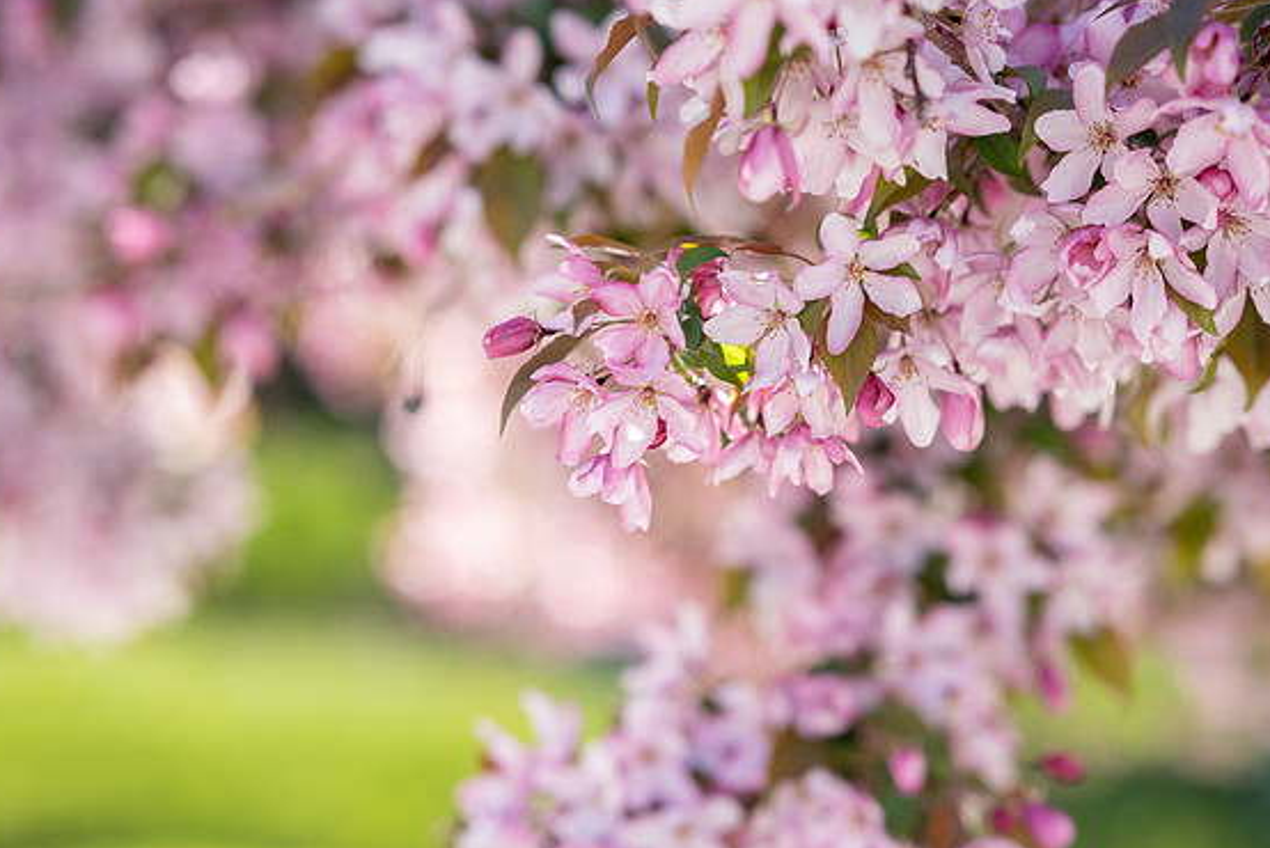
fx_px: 3141
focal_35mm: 89
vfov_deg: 15.4
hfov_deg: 22.9
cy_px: 434
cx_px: 633
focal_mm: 85
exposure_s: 1/2500
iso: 250
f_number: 2.8
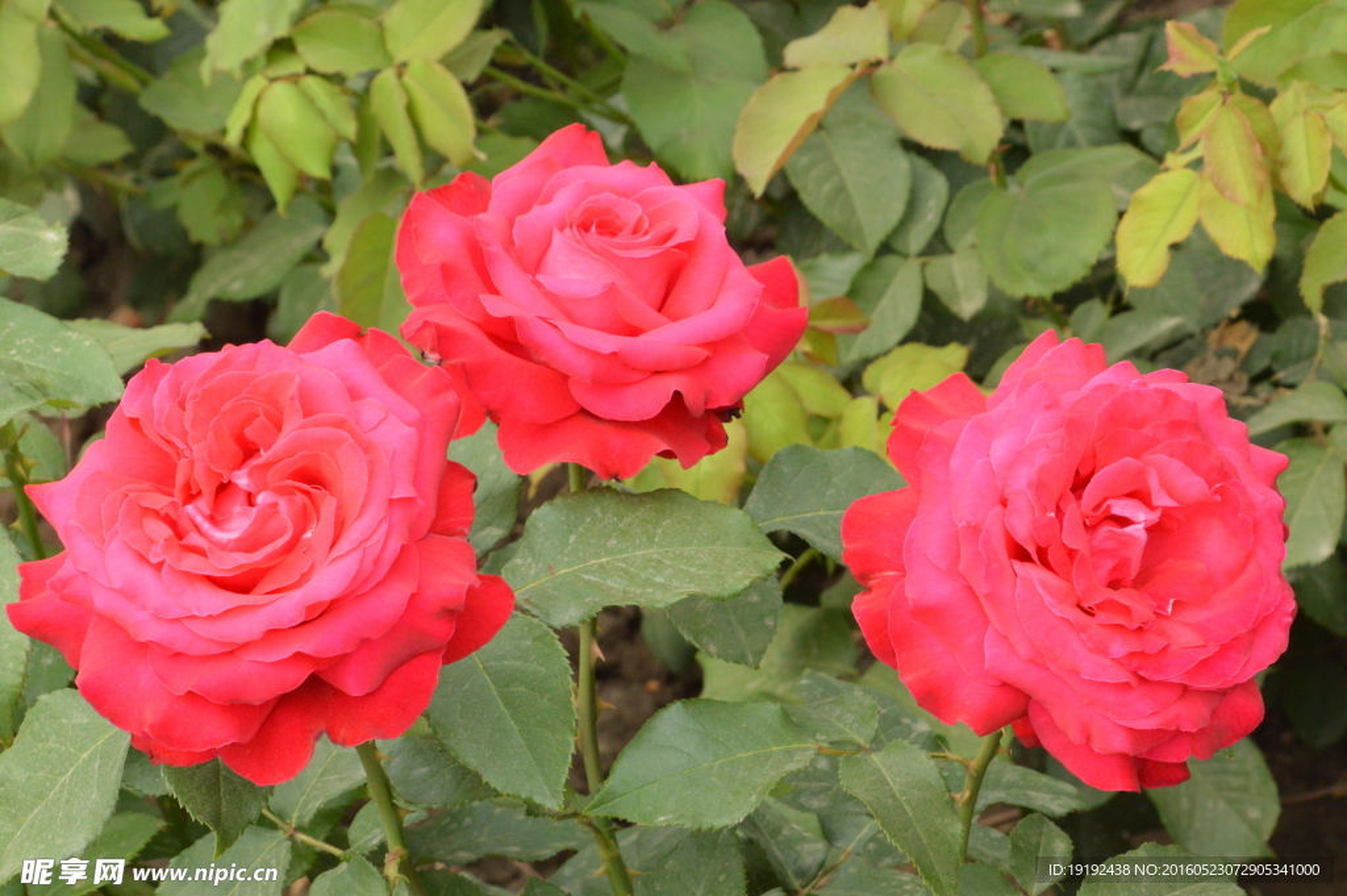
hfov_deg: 11.8
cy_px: 448
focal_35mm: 174
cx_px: 674
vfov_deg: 7.9
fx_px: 6505
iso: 1800
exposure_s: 1/250
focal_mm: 116
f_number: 18
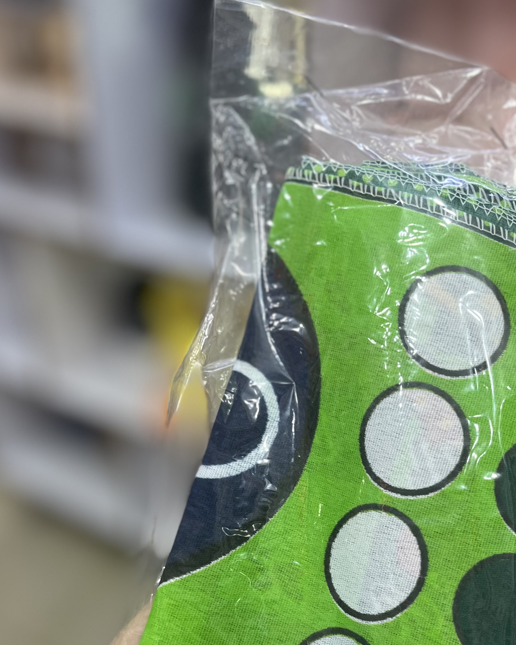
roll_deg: -2.1
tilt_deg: -31.7
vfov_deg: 37.5
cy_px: 507
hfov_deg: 31.0
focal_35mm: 48
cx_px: 372
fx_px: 916
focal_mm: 5.1
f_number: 1.6
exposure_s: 1/100
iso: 80
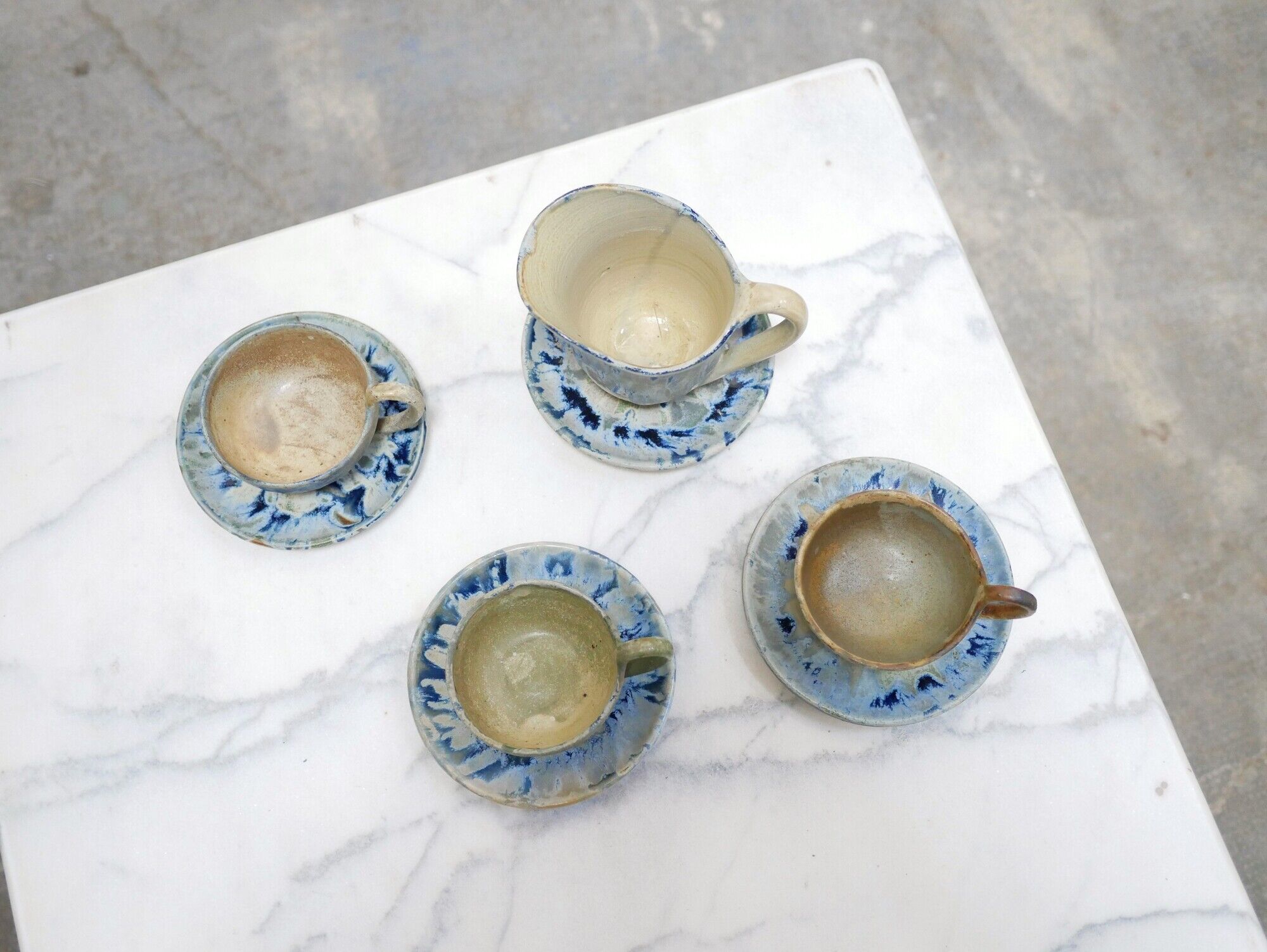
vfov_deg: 36.0
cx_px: 634
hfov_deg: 46.8
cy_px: 476
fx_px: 1465
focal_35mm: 40
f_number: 1.7
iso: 1250
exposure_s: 1/60
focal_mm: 20
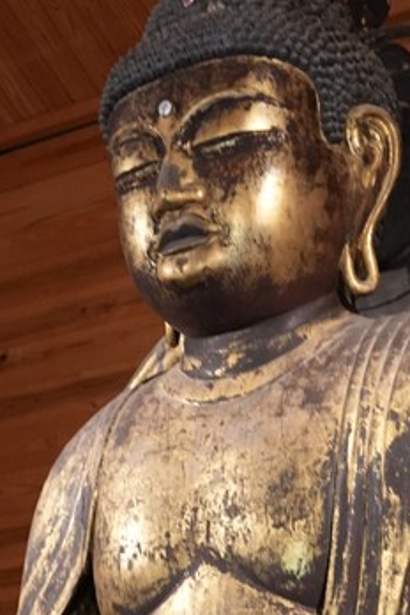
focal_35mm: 103
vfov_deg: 19.7
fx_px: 1759
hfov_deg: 13.3
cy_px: 461
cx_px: 168
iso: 4000
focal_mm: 35
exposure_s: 1/40
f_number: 4
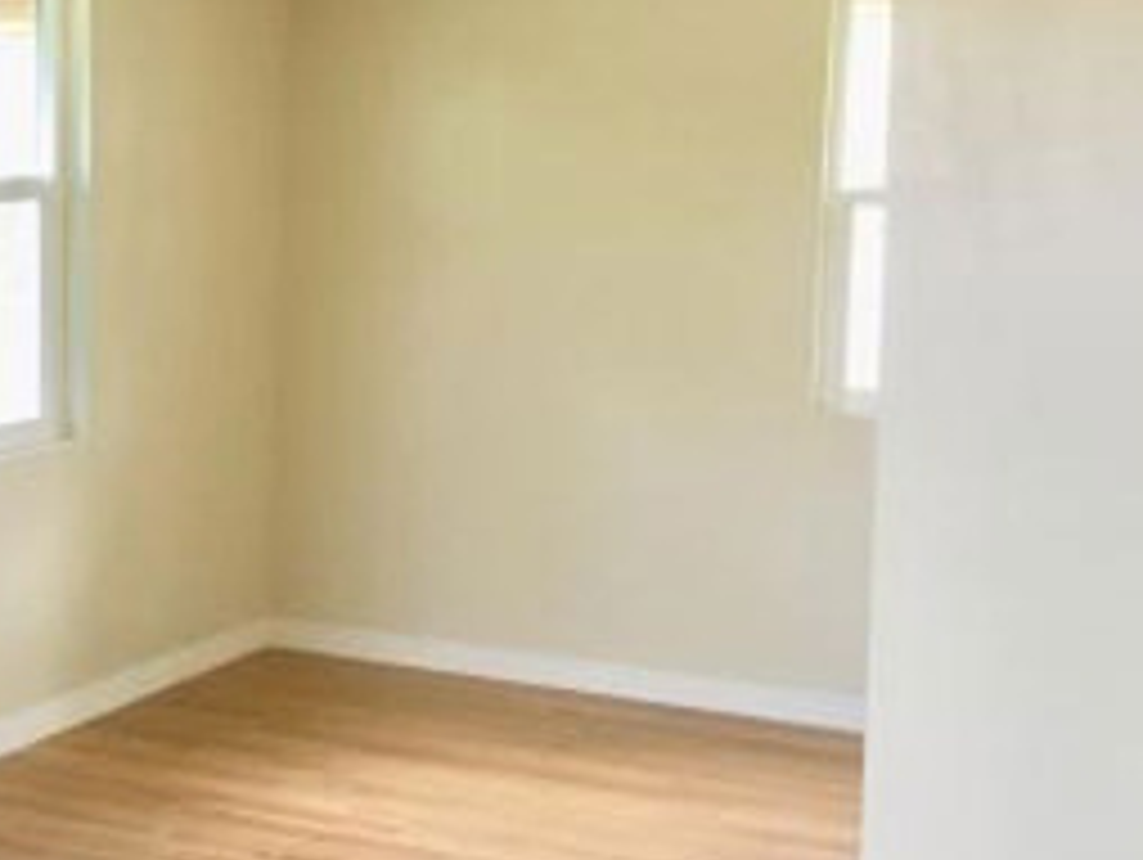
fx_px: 2413
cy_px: 347
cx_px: -72
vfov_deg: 20.2
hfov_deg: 25.0
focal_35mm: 73
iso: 32
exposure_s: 1/15
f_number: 2.2
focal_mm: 4.15
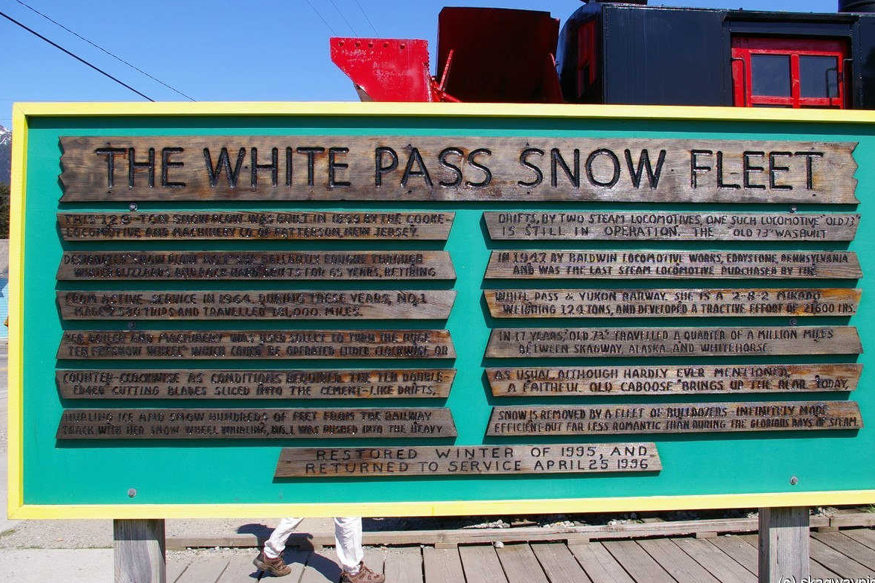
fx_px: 802
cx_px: 462
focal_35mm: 33
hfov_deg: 57.2
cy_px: 279
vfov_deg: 40.0
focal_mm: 20
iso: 200
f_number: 11
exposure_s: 1/250
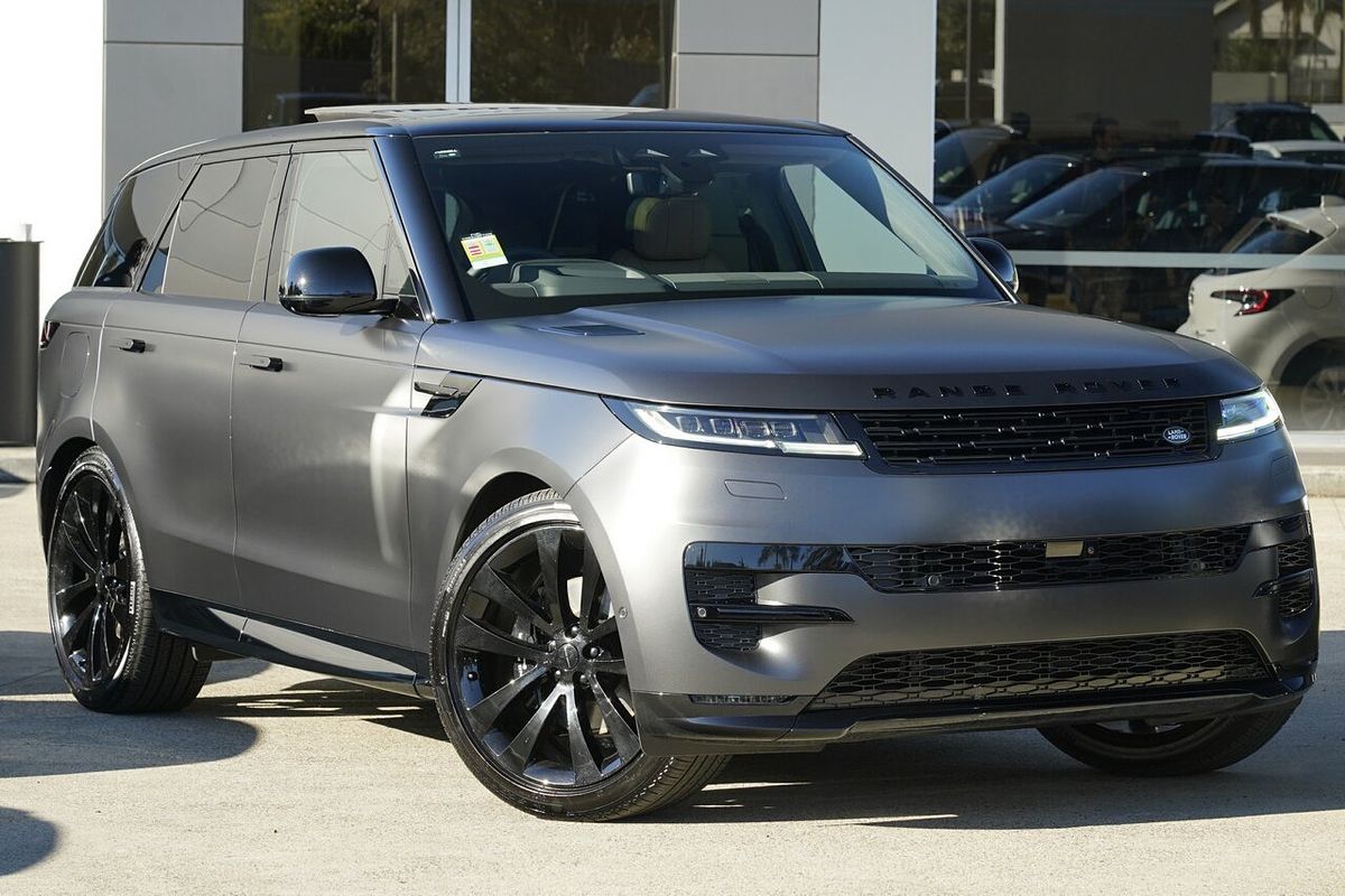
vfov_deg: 13.8
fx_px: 3698
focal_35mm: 99
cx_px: 672
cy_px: 448
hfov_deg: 20.6
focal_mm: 99
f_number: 7.1
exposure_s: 1/500
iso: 1000
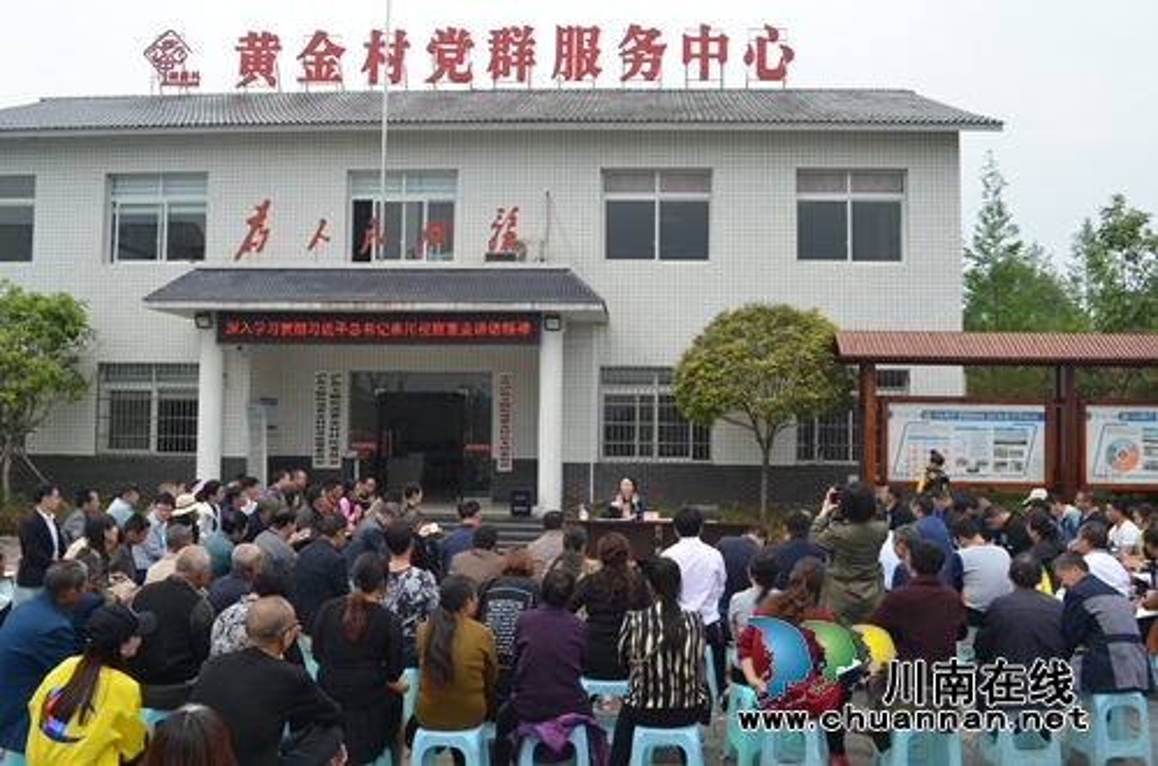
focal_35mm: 33
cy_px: 383
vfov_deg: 39.8
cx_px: 579
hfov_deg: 57.3
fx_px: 1059
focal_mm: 22
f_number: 7.1
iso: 200
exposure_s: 1/200
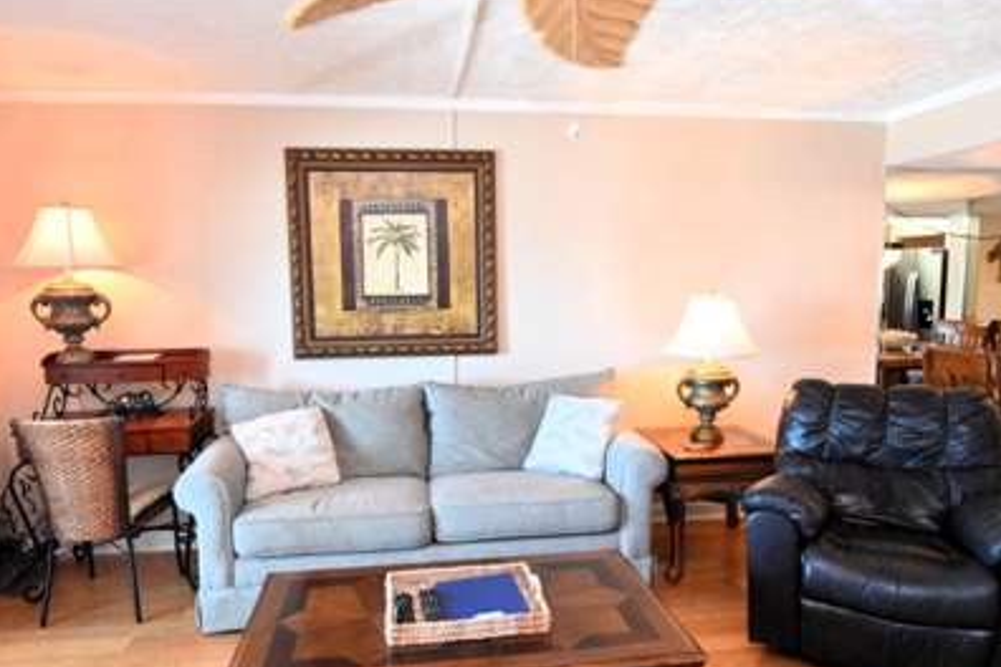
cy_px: 342
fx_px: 639
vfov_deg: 55.1
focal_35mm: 23
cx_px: 518
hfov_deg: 76.1
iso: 2500
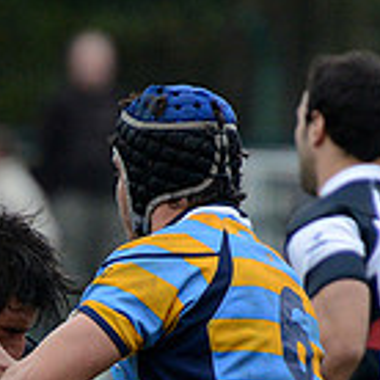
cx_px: -83
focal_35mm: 962
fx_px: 11948
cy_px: 530
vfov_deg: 1.8
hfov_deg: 1.8
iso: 2000
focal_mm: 270
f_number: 4
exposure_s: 1/500
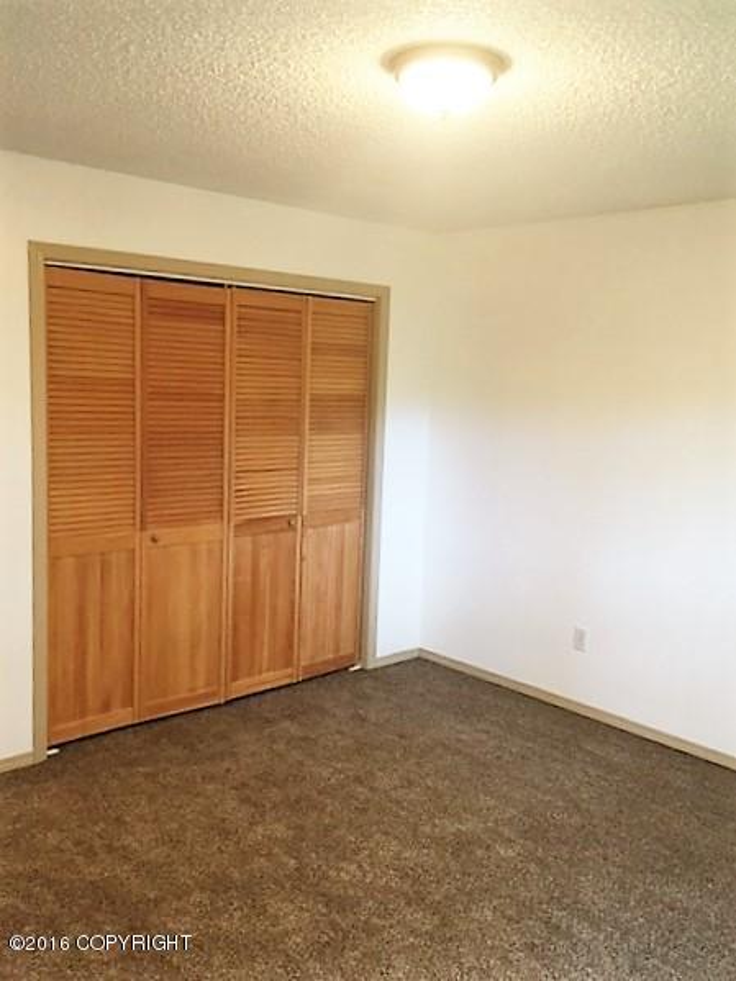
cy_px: 490
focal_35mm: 29
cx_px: 368
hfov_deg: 48.2
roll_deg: -0.1
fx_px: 822
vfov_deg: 61.7
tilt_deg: -6.3
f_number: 2.2
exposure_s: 1/30
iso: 160
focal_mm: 4.15
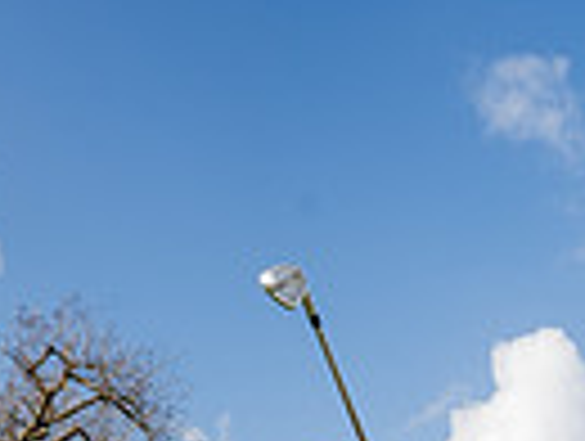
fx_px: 1575
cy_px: 972
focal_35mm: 93
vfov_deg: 13.1
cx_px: 328
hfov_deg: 21.0
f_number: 8
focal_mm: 28
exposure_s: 1/250
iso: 100
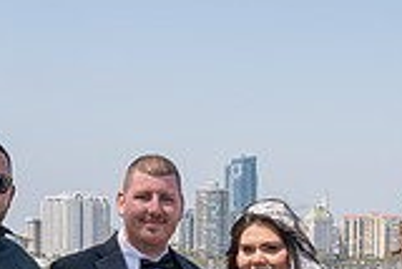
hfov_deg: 16.2
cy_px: 418
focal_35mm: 126
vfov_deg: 10.5
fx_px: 1408
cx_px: 194
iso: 200
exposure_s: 1/200
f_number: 11
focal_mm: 28.5
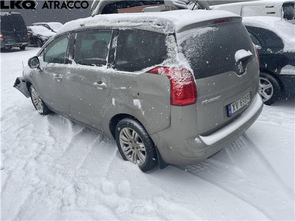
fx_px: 222
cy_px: 110
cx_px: 148
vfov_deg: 53.1
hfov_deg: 67.3
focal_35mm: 26
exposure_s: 1/121
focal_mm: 4.2
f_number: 1.6
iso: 40
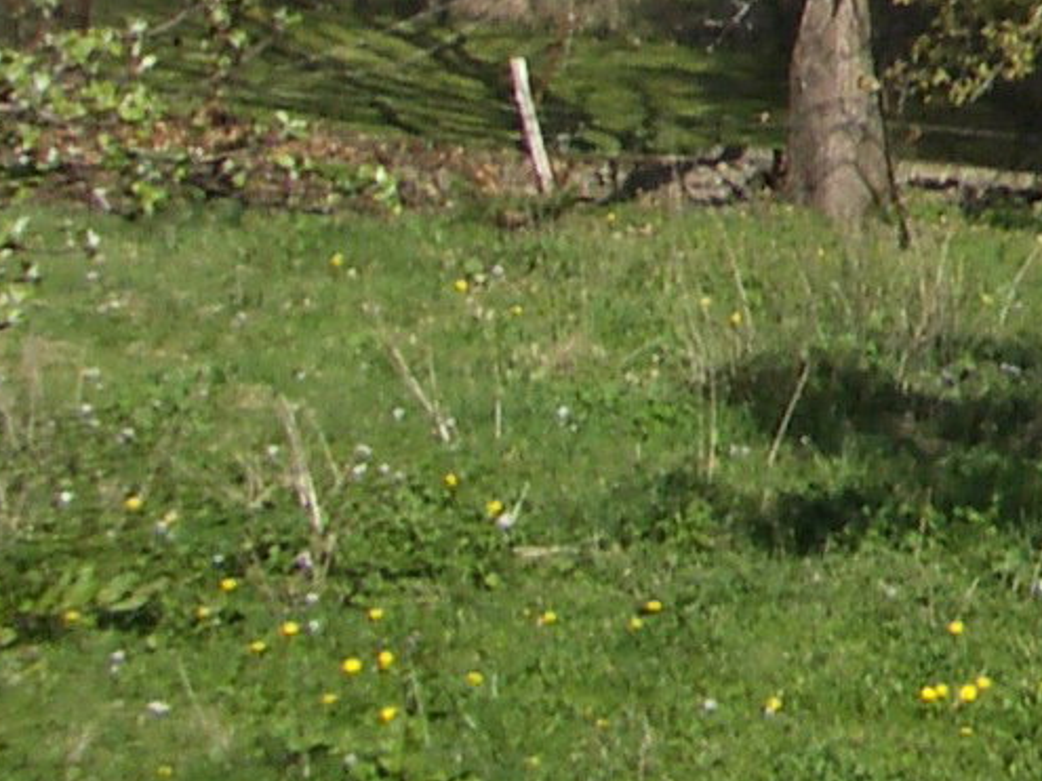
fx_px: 5447
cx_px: 2528
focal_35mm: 181
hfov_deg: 9.6
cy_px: -880
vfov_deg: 7.8
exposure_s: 1/400
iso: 80
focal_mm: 5.8
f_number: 4.3
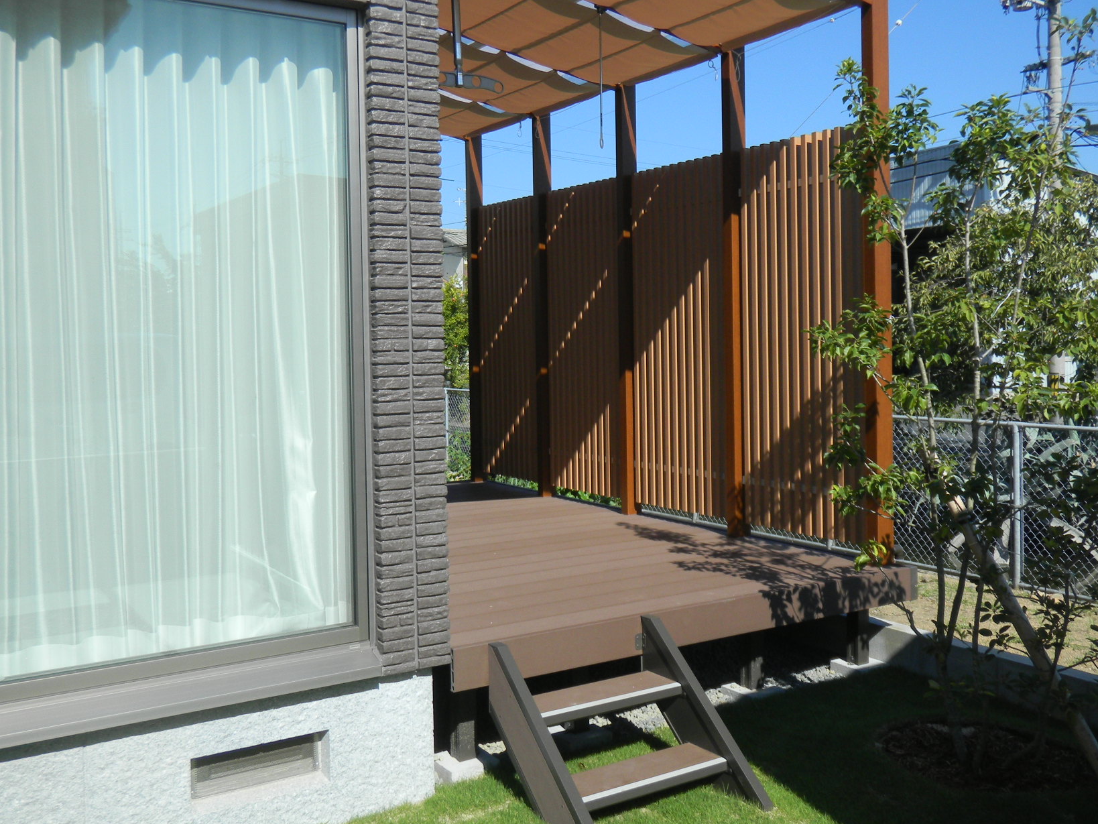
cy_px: 369
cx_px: 568
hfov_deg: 52.6
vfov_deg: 40.7
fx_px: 1110
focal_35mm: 35
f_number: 7.9
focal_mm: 5
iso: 80
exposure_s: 1/167
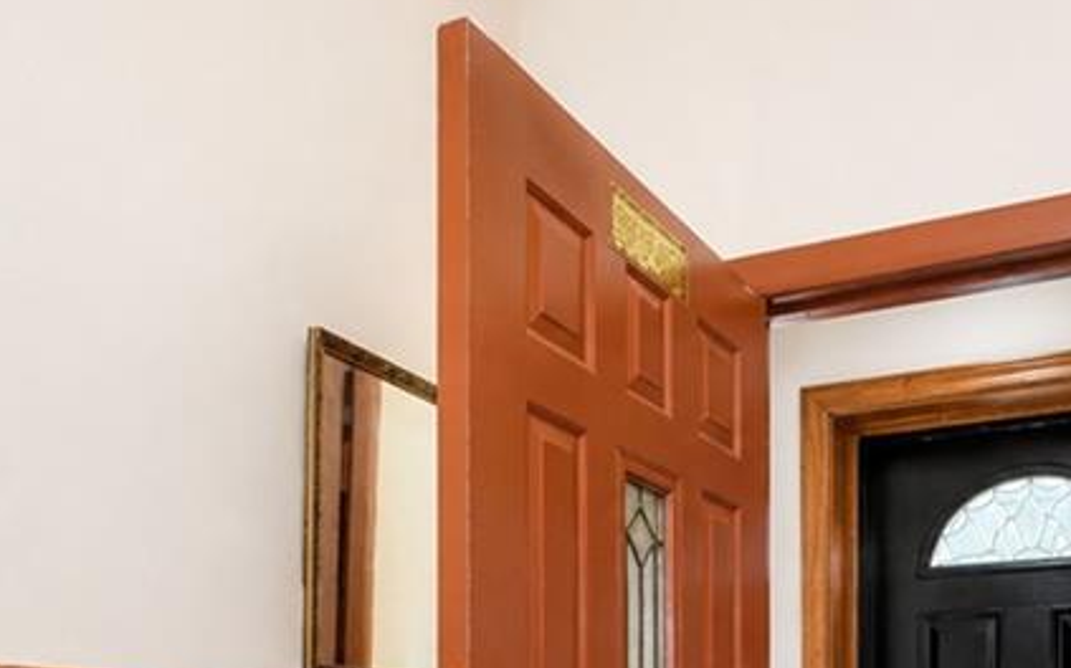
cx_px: 668
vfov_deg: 30.6
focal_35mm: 37
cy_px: 741
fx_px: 1080
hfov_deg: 52.2
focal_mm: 10
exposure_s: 1/60
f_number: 7.1
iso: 2000
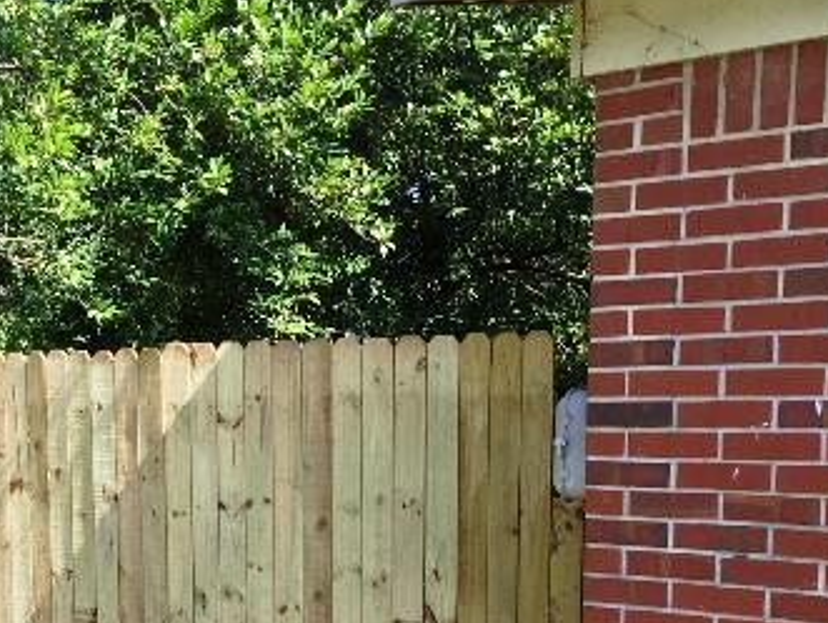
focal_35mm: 56
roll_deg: -0.5
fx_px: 1341
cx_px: 183
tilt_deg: -8.0
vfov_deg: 25.3
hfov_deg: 33.5
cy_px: 565
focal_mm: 4.15
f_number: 2.2
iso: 32
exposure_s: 1/549
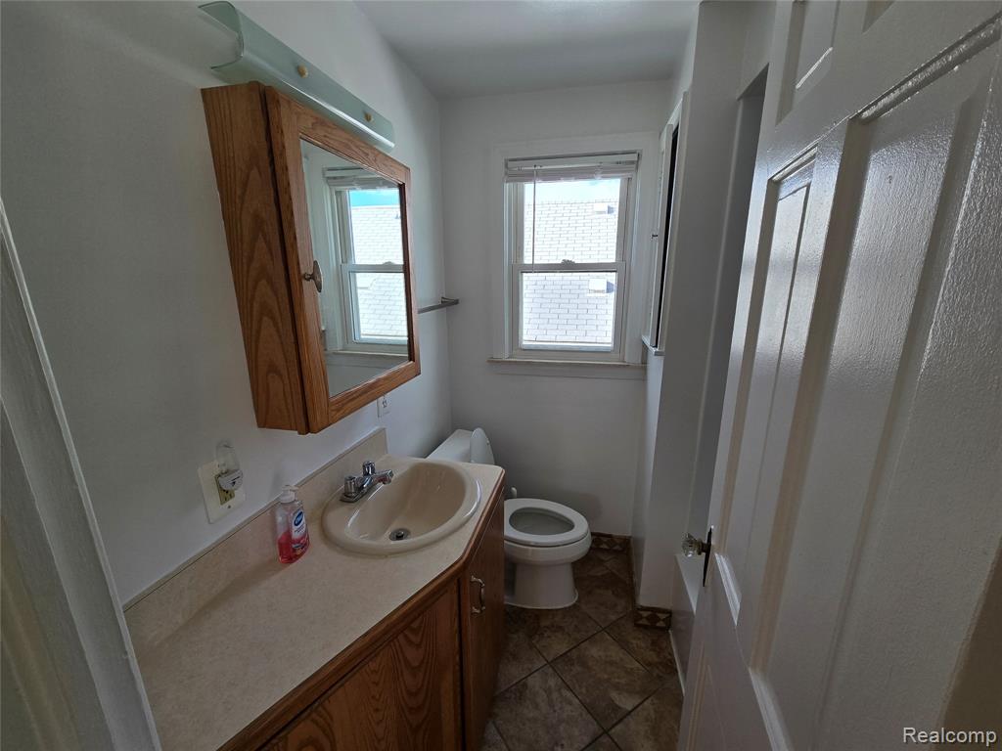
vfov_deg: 89.9
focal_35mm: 13
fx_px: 376
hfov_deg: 106.2
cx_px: 501
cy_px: 376
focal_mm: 2.2
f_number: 2.2
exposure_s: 1/224
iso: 50
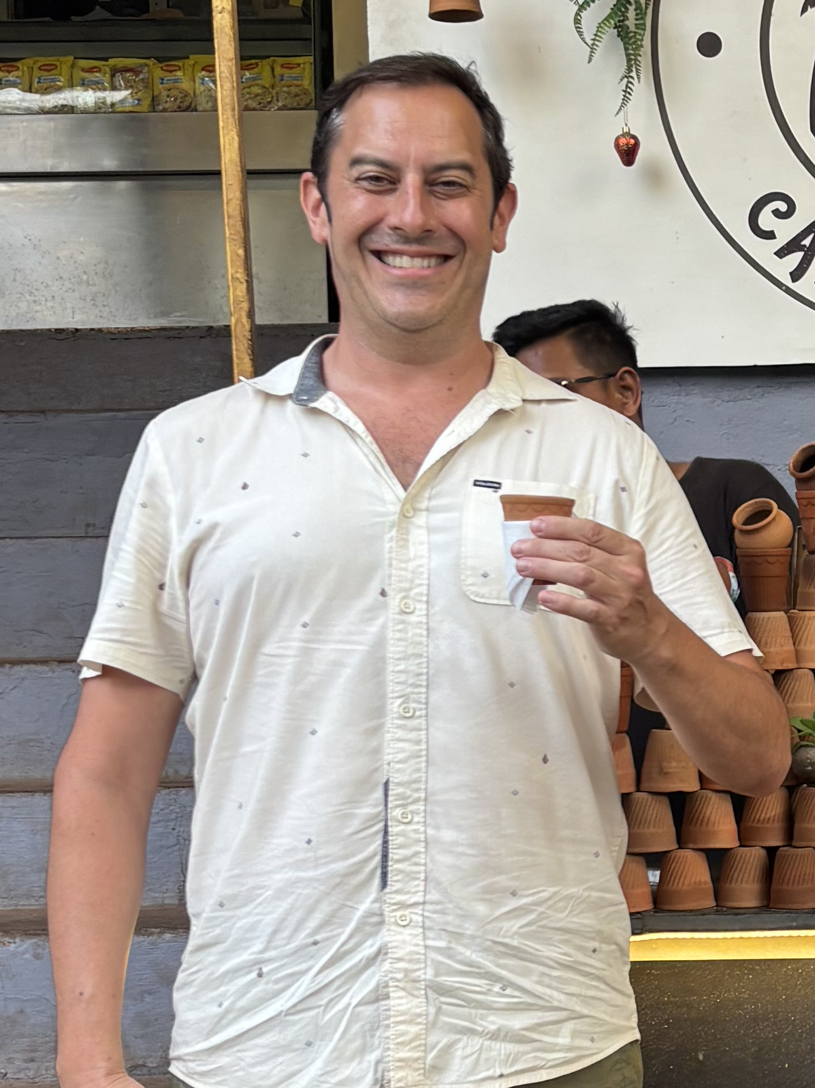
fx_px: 817
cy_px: 544
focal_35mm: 26
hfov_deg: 53.0
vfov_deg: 67.3
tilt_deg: -1.7
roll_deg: +1.6
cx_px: 408
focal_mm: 5.96
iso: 64
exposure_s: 1/50
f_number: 1.6
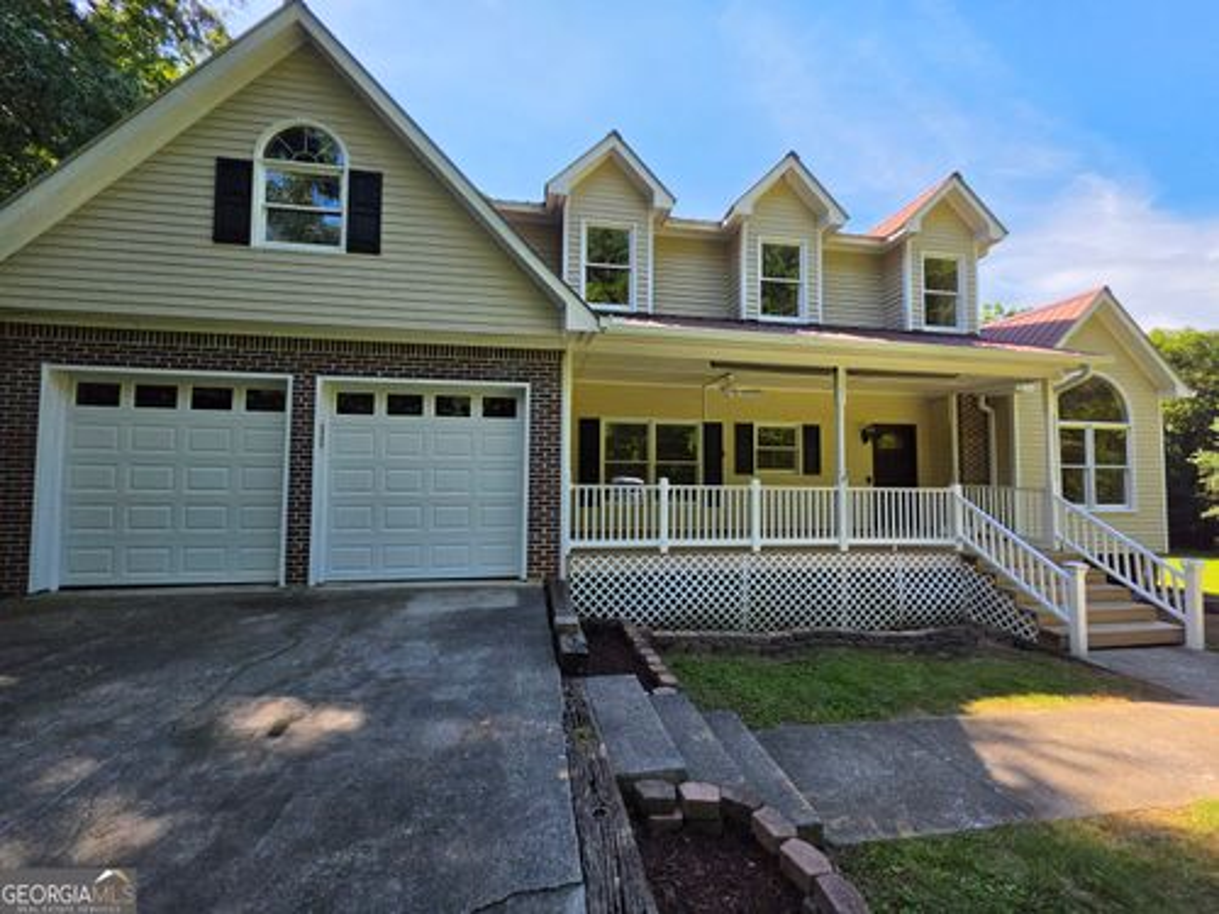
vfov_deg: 89.9
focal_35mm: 13
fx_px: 458
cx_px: 610
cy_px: 457
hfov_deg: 106.2
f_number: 1.9
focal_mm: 2.2
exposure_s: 1/2000
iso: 64
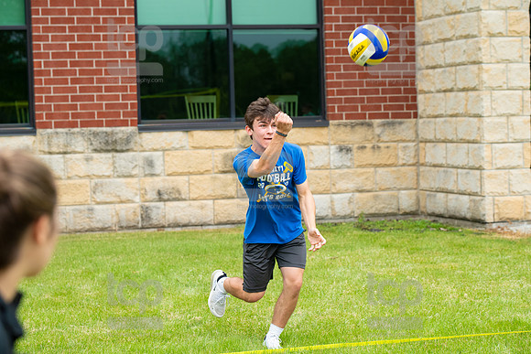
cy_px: 177
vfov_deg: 13.7
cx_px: 266
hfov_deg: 20.4
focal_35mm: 100
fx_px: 1475
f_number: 4.5
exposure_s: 1/1250
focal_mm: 100
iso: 640
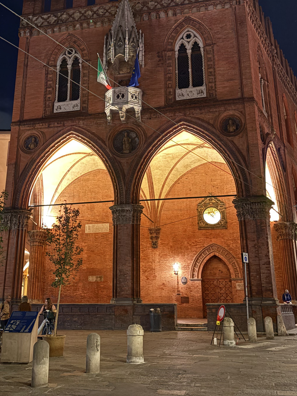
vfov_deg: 47.3
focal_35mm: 39
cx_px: 134
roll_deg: -0.2
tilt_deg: +20.4
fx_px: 446
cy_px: 142
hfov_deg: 36.8
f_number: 1.6
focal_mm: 5.96
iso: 2500
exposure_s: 1/9
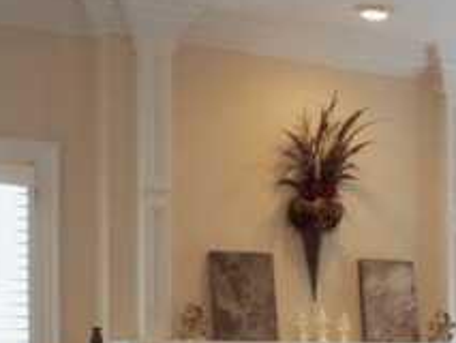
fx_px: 1344
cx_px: 599
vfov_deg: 14.0
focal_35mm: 102
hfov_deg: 17.9
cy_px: 433
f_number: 2.9
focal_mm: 5.7
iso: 125
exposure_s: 1/30
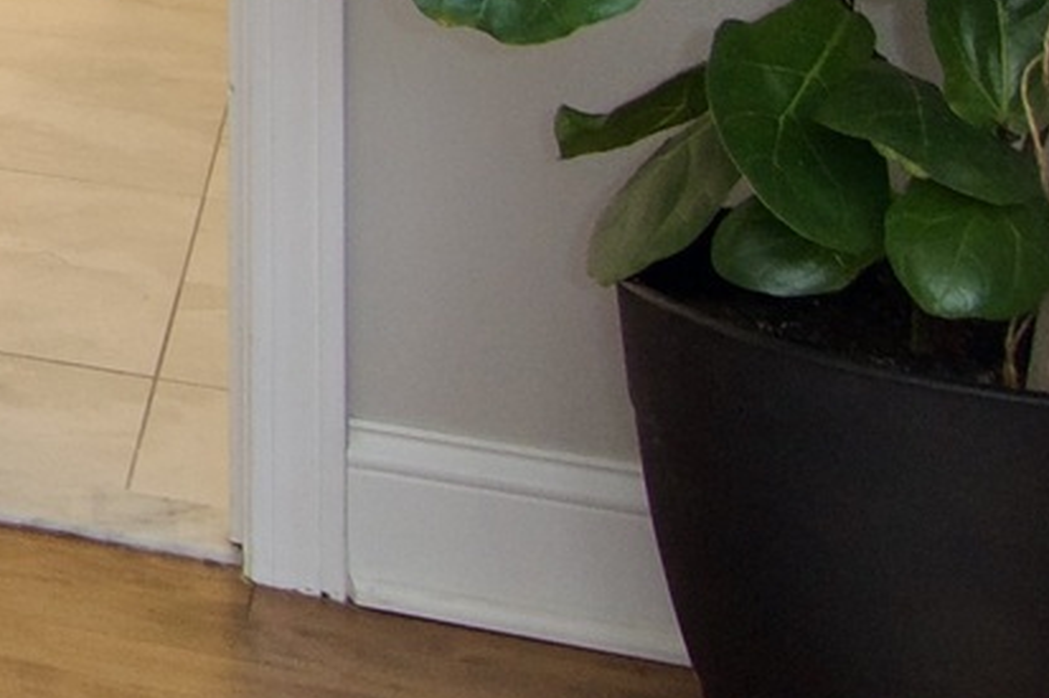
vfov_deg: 9.8
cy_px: -1013
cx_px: -1933
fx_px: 3574
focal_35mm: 123
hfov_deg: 11.4
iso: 450
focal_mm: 11
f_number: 4
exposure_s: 1/60
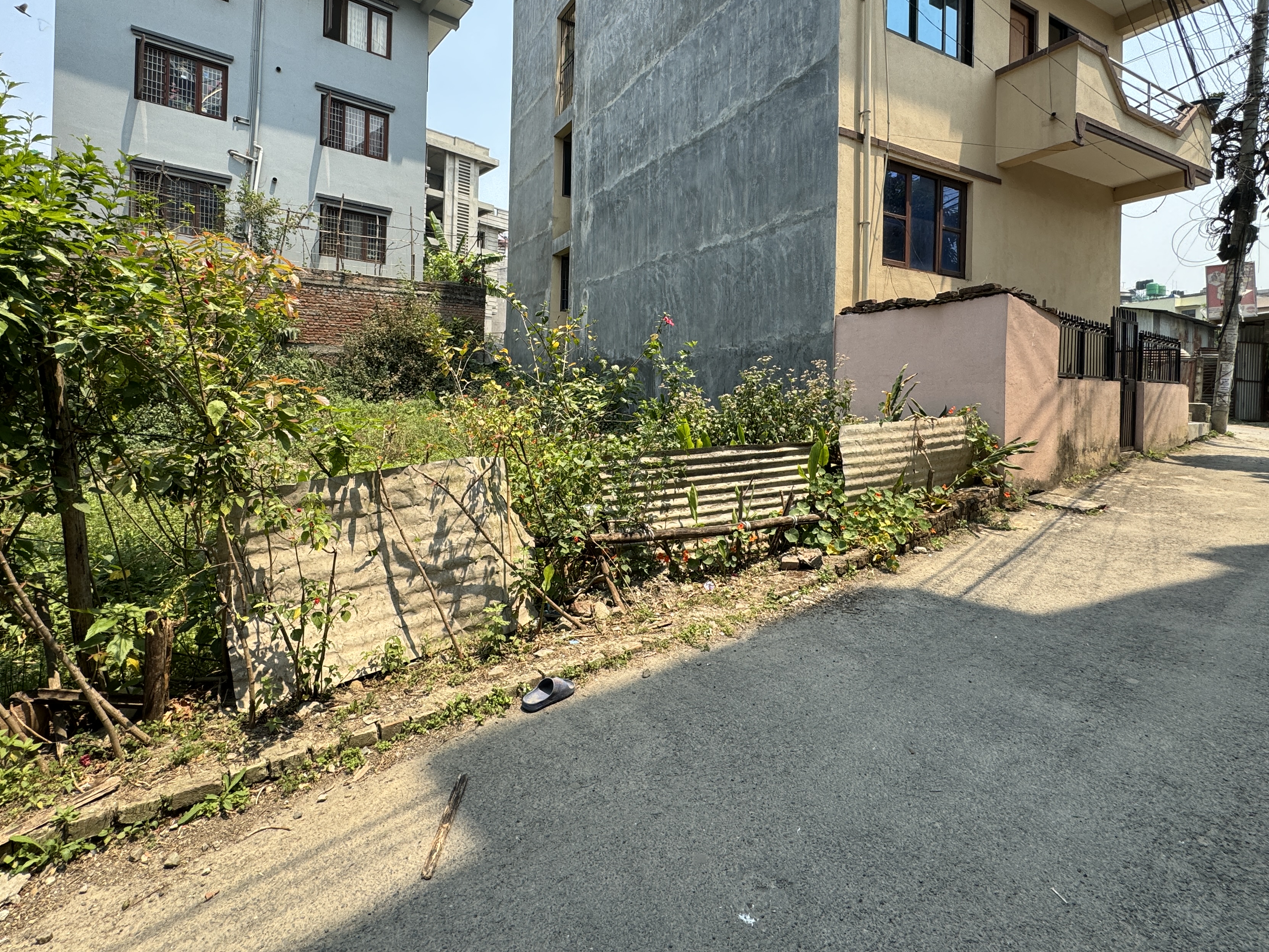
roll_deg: -1.3
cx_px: 599
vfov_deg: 74.2
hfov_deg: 90.9
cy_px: 399
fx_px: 623
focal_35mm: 17
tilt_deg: +0.3
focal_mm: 2.22
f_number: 2.2
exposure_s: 1/804
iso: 40
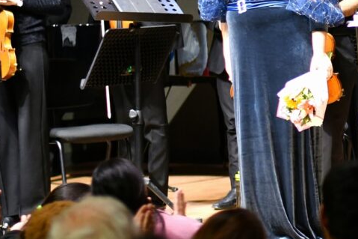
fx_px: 2127
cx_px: 558
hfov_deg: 9.3
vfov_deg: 6.4
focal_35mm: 214
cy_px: 84
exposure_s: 1/250
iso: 800
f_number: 1.8
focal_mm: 50
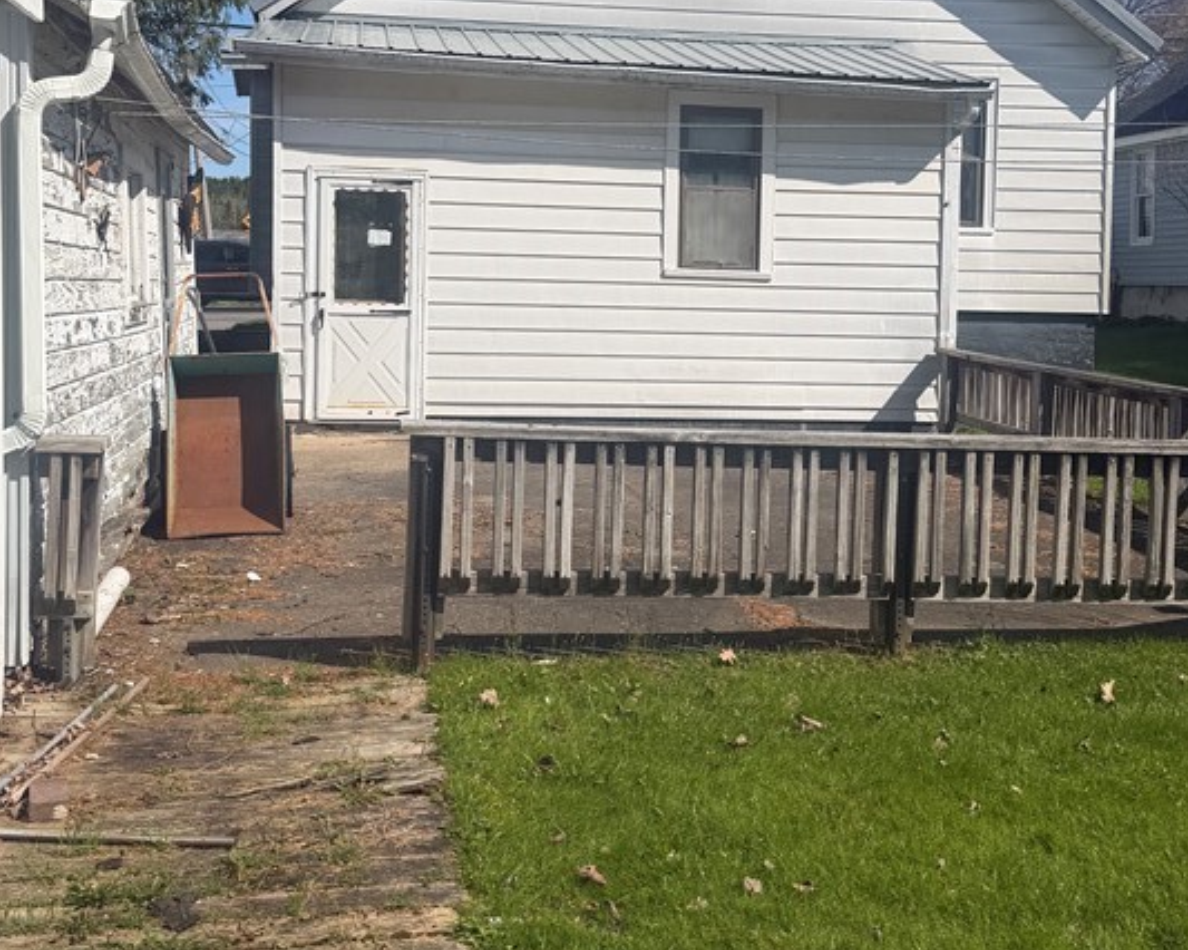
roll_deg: -0.9
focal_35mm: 45
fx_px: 1582
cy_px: 310
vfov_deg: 33.1
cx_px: 597
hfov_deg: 41.2
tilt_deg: -1.3
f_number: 1.78
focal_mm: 6.76
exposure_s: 1/6173
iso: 80
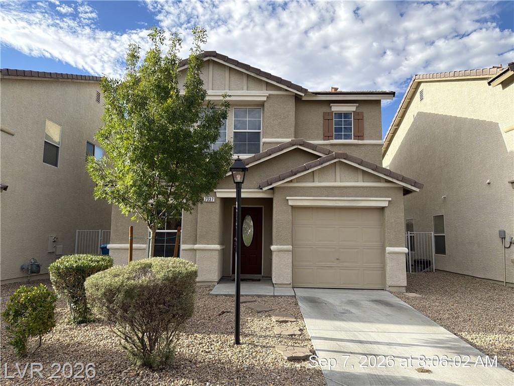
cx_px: 257
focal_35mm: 24
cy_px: 193
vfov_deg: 56.8
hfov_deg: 71.6
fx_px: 356
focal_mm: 6.76
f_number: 1.78
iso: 100
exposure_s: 1/2801
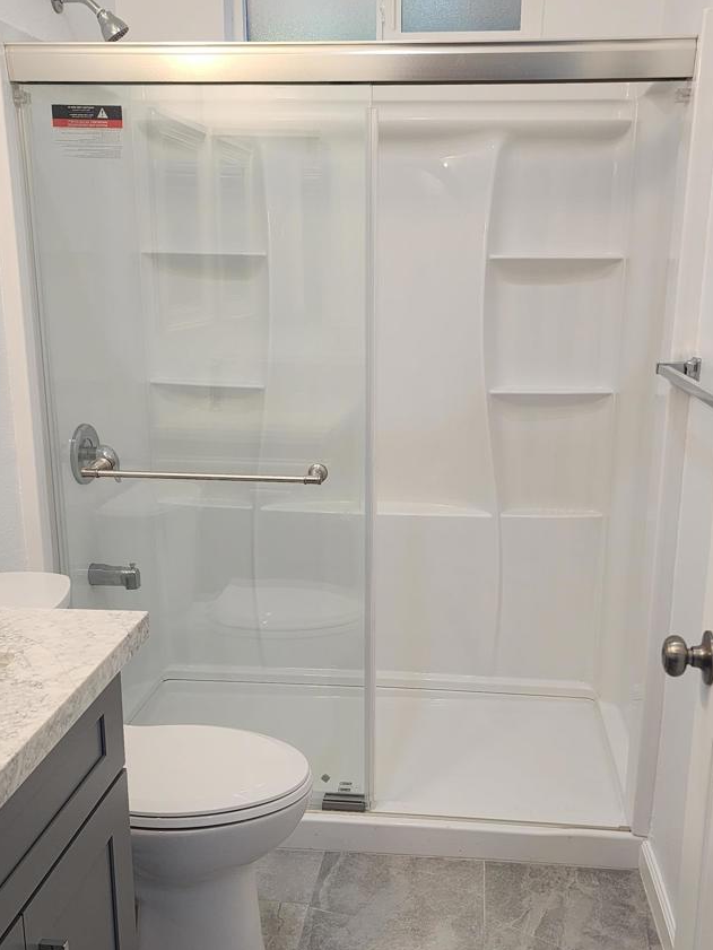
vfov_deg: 63.4
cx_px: 412
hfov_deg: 49.6
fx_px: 769
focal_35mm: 28
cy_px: 503
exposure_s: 1/120
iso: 64
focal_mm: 6.4
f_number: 1.8
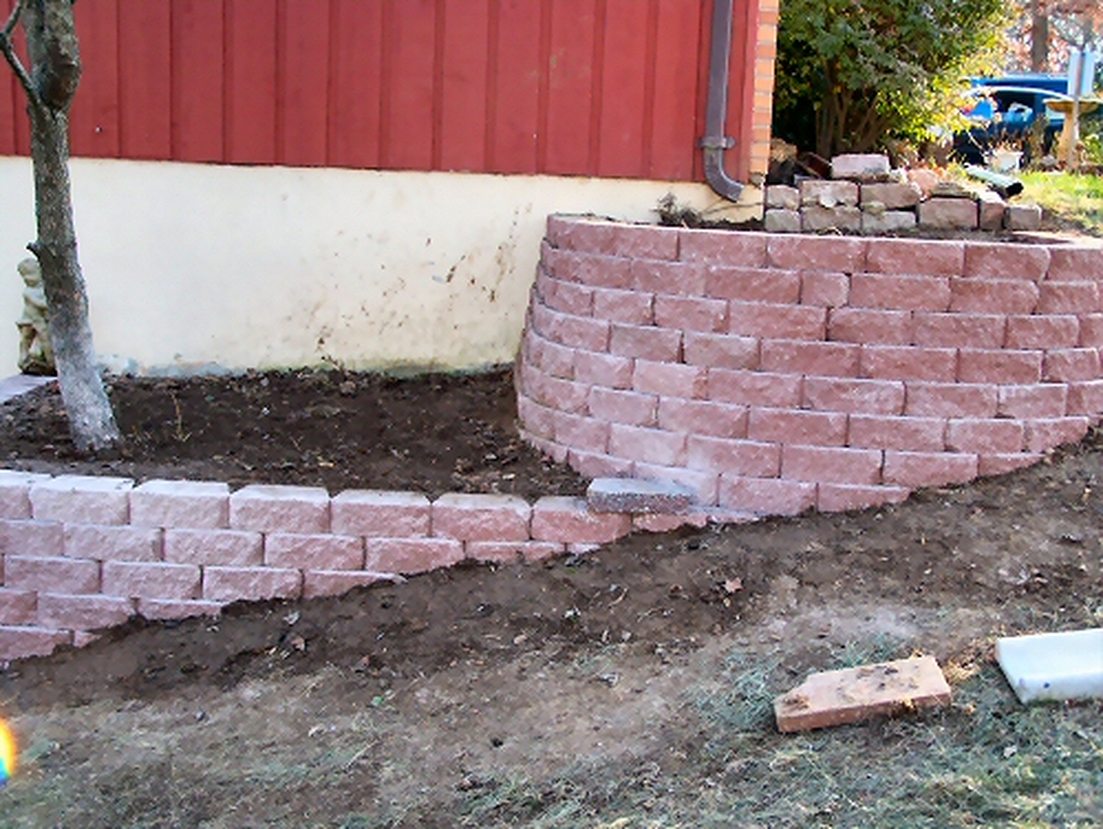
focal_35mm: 51
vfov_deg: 28.6
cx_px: 552
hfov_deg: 37.5
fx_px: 1627
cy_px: 414
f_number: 3
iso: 80
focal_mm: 8.5
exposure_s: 1/80
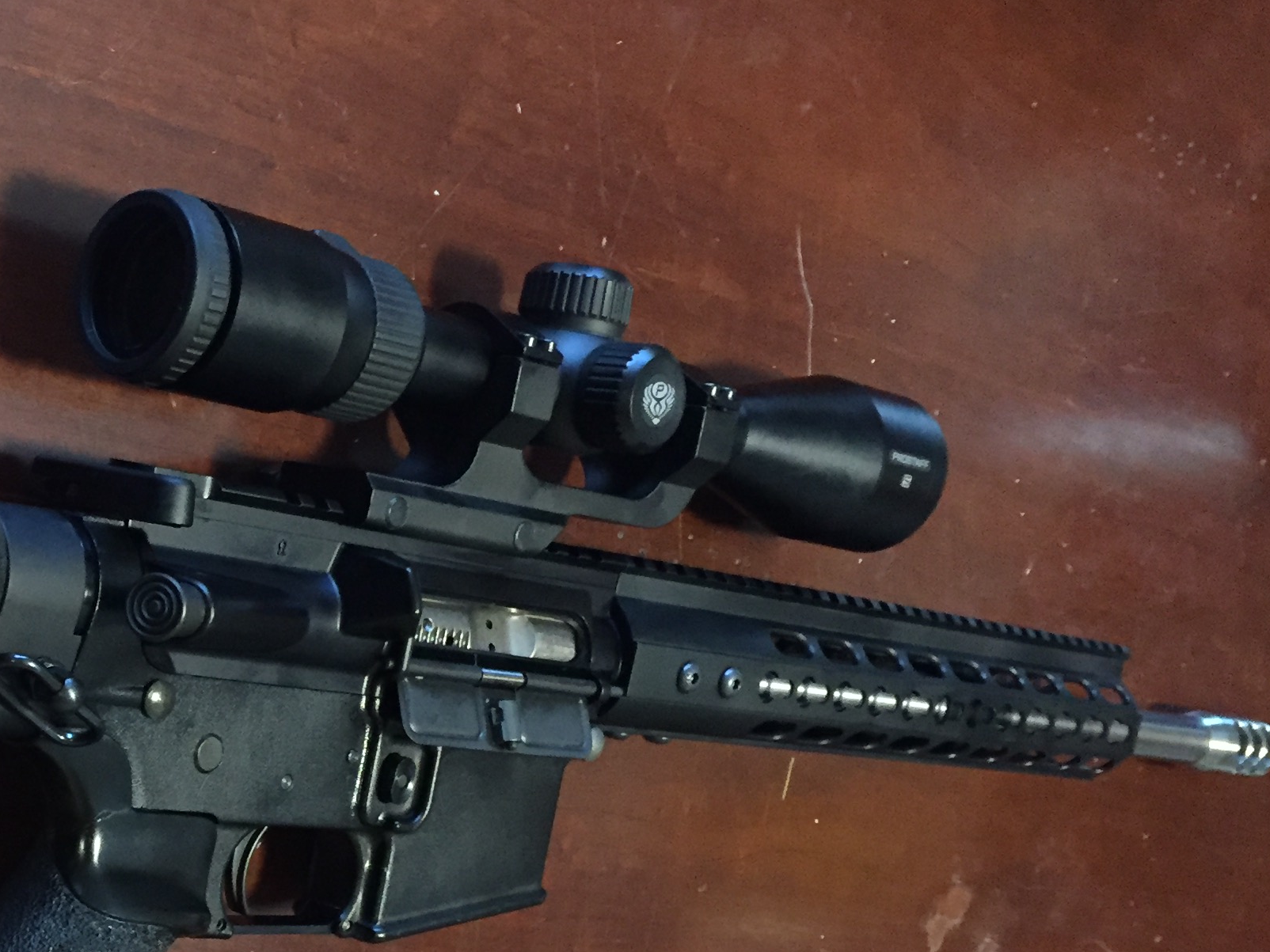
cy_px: 764
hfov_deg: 30.7
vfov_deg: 24.4
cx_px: 48
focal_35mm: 59
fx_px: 2165
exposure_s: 1/15
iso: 250
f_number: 2.2
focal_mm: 4.15
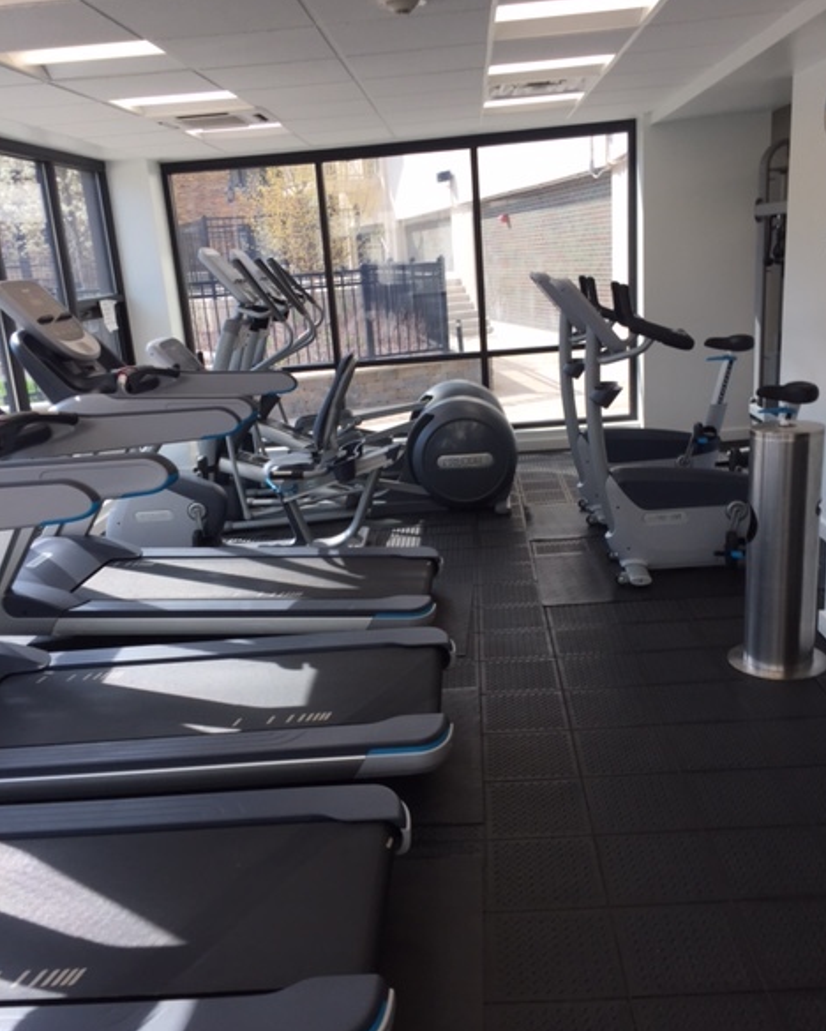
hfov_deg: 47.2
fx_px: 946
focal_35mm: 31
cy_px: 528
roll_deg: +5.7
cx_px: 422
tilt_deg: -18.3
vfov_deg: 57.1
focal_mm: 4.15
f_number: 2.2
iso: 32
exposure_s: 1/278
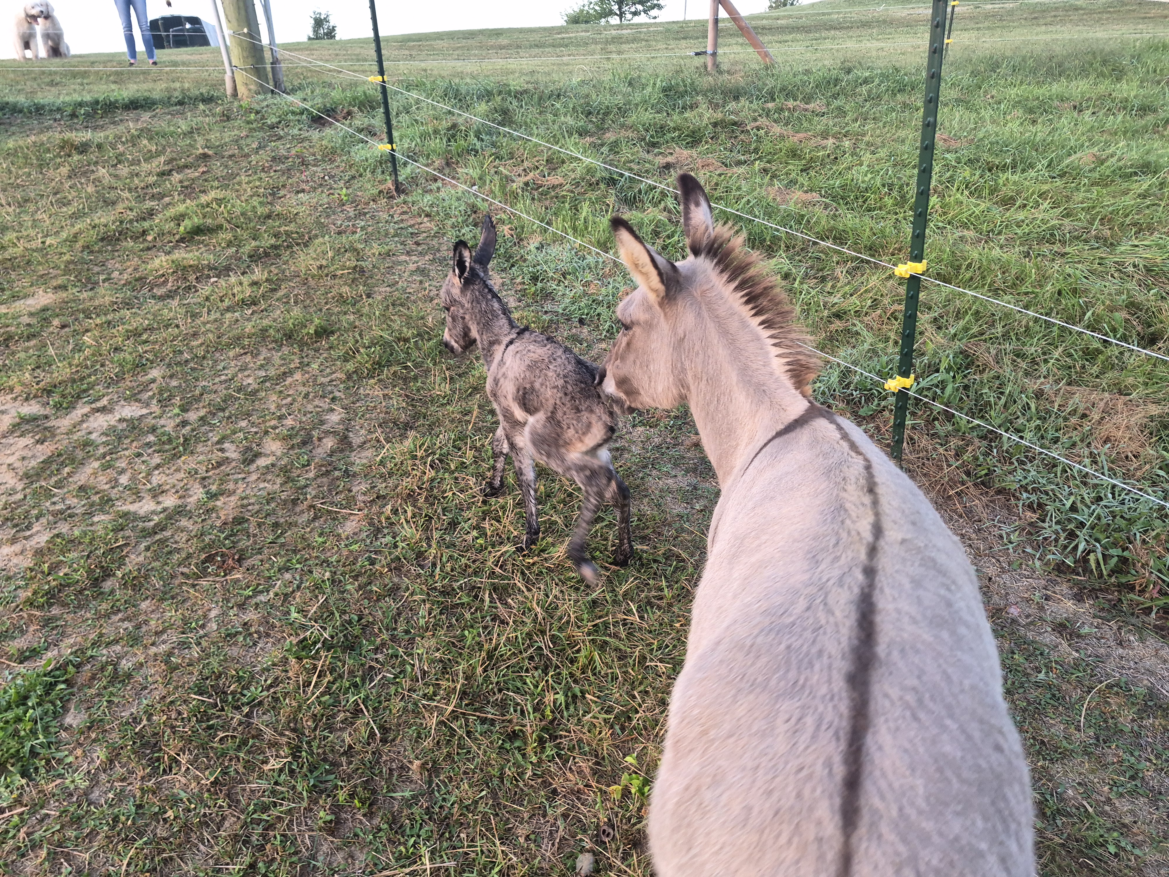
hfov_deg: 73.9
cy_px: 438
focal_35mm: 23
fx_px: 777
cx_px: 584
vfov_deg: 58.9
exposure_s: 1/120
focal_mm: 5.4
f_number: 1.8
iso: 160
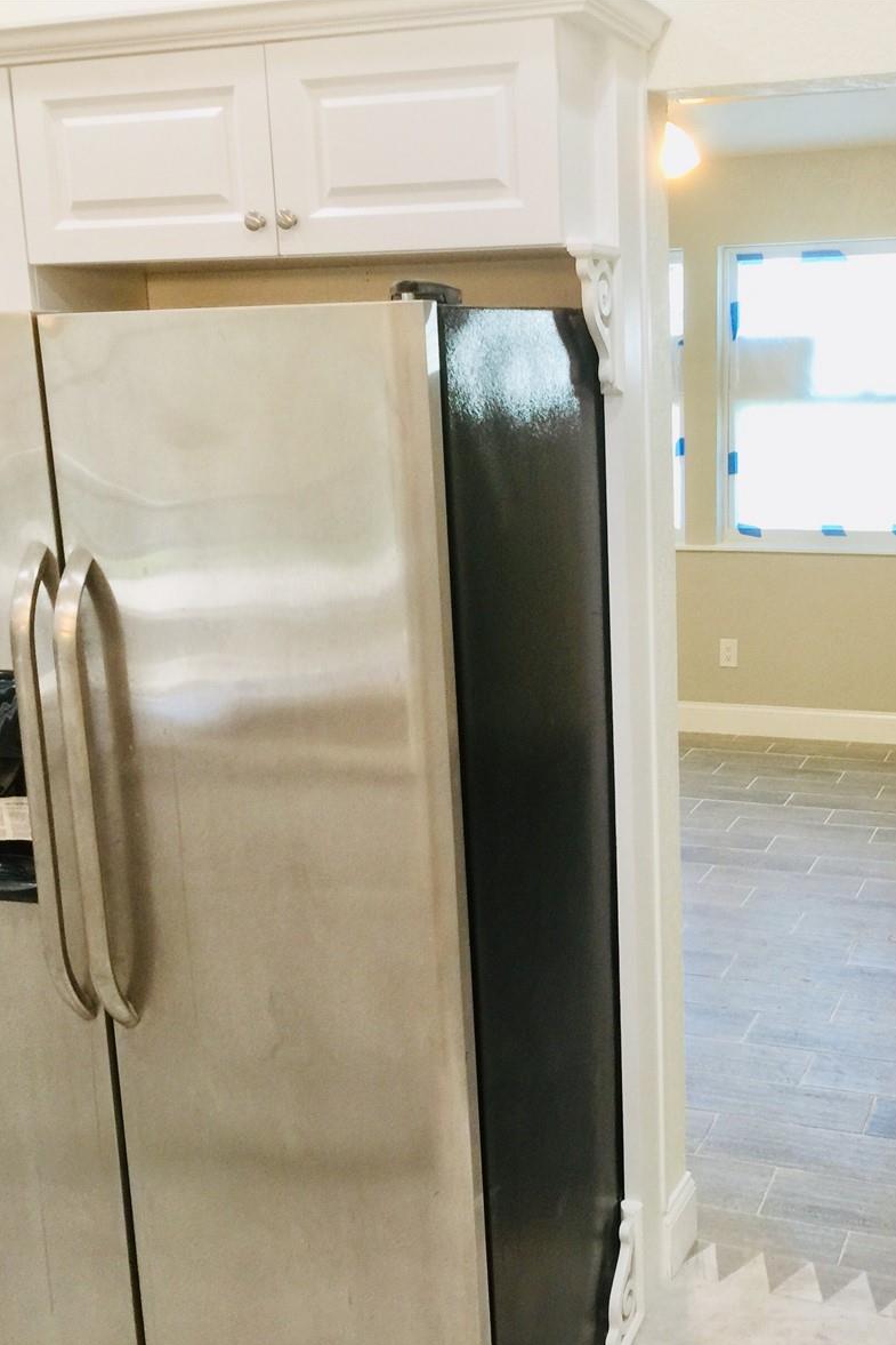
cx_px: 603
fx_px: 1530
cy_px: 681
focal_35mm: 41
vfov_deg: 47.4
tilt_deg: -11.3
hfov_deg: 32.4
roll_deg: +0.5
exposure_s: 1/30
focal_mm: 4.15
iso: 50
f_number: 2.2
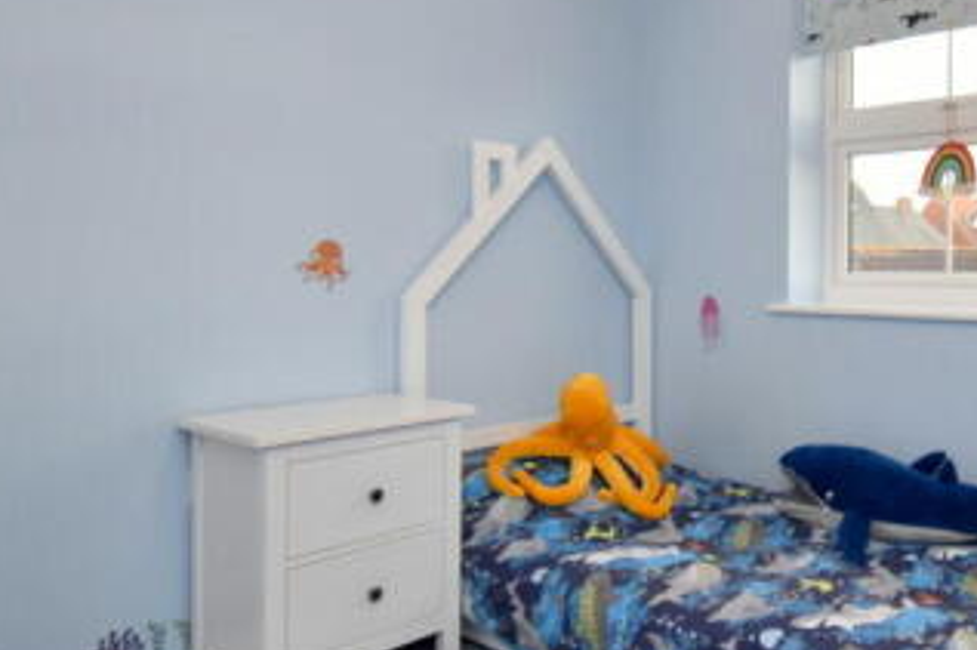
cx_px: 720
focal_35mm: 31
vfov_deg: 42.2
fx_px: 841
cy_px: 282
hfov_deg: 57.6
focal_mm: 10
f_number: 4.5
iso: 900
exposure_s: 1/125
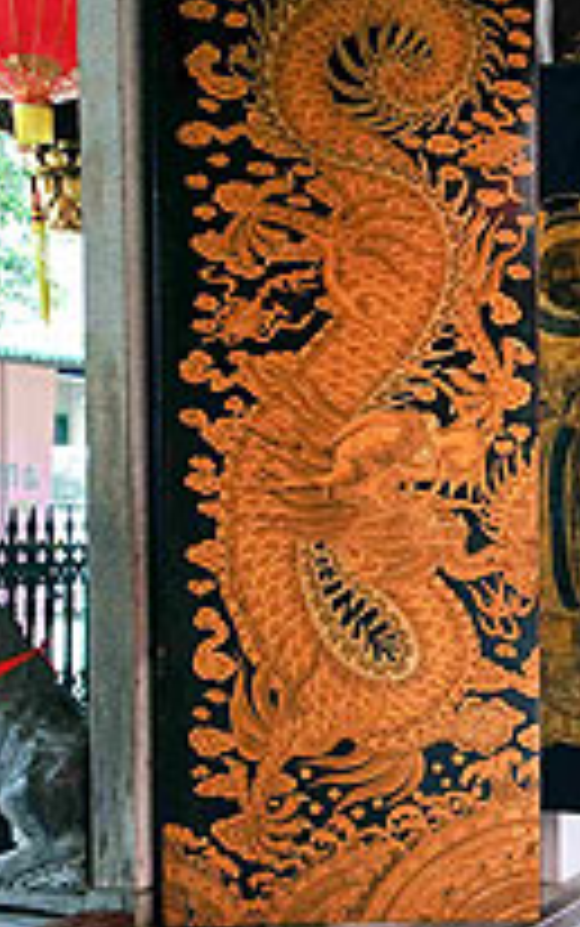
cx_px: 553
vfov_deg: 26.4
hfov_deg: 16.5
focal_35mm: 78
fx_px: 1970
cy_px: 346
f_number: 6.7
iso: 1600
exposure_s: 1/60
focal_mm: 35
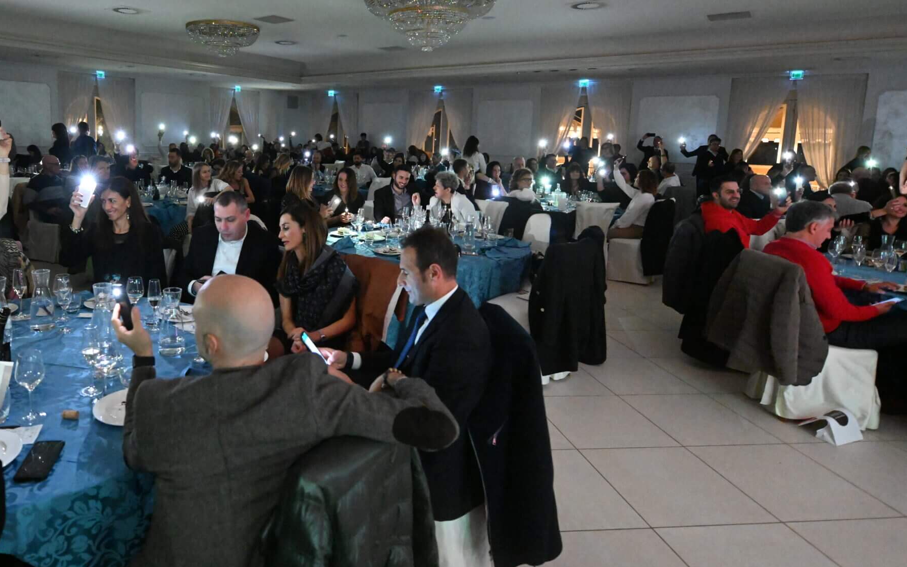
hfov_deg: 77.5
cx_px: 316
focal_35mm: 22
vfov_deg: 54.3
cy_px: 206
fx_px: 544
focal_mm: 15
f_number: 3.2
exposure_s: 1/200
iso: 12800
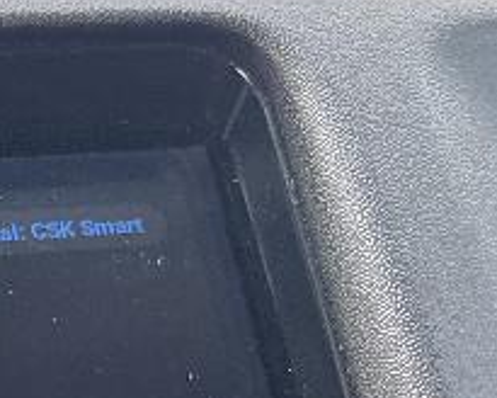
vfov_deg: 11.6
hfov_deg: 12.8
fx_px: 1868
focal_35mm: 127
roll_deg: +0.7
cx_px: -570
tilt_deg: -17.6
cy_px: 629
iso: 64
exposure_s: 1/121
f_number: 1.6
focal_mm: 5.1
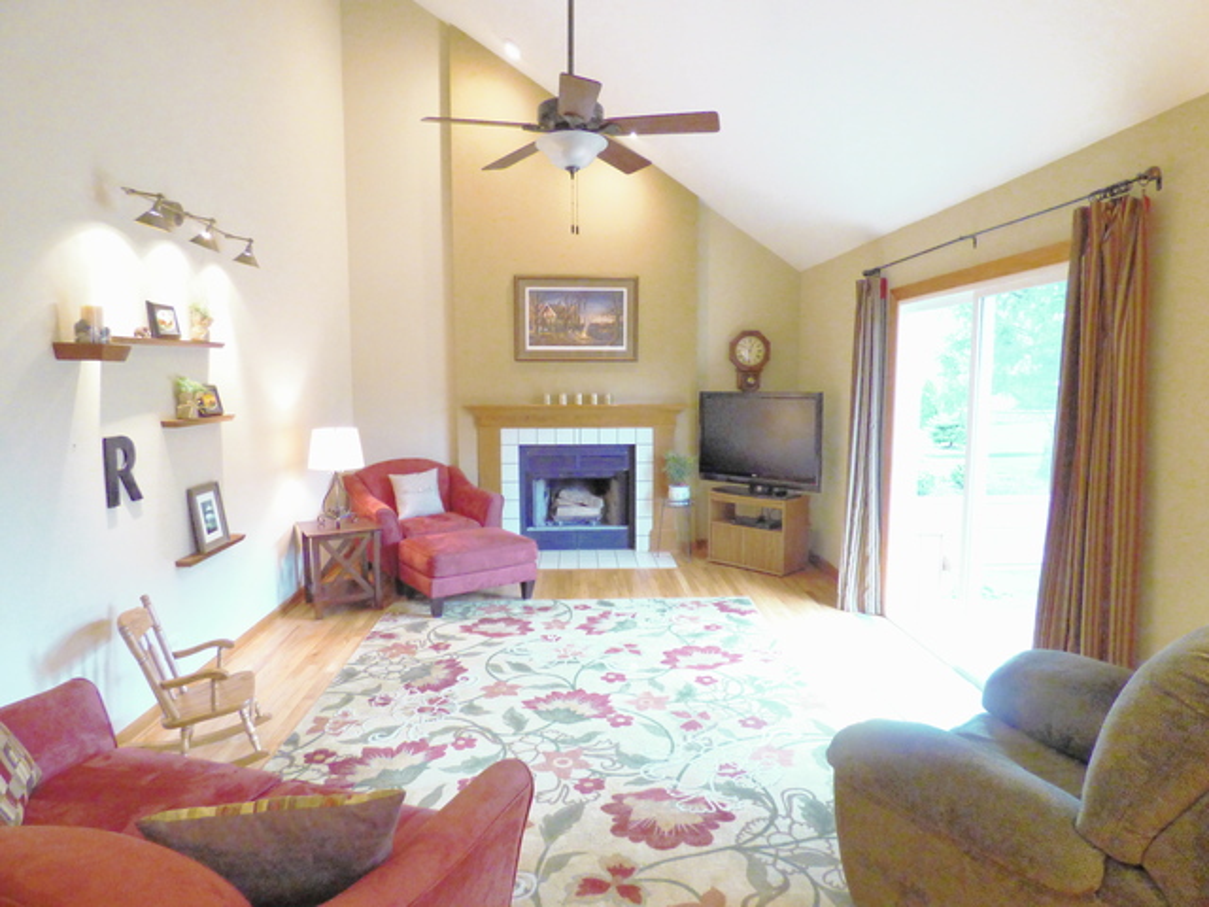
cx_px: 604
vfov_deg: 66.0
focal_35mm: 20
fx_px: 699
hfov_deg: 81.7
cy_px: 454
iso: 400
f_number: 2.8
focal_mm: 3.58
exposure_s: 1/40
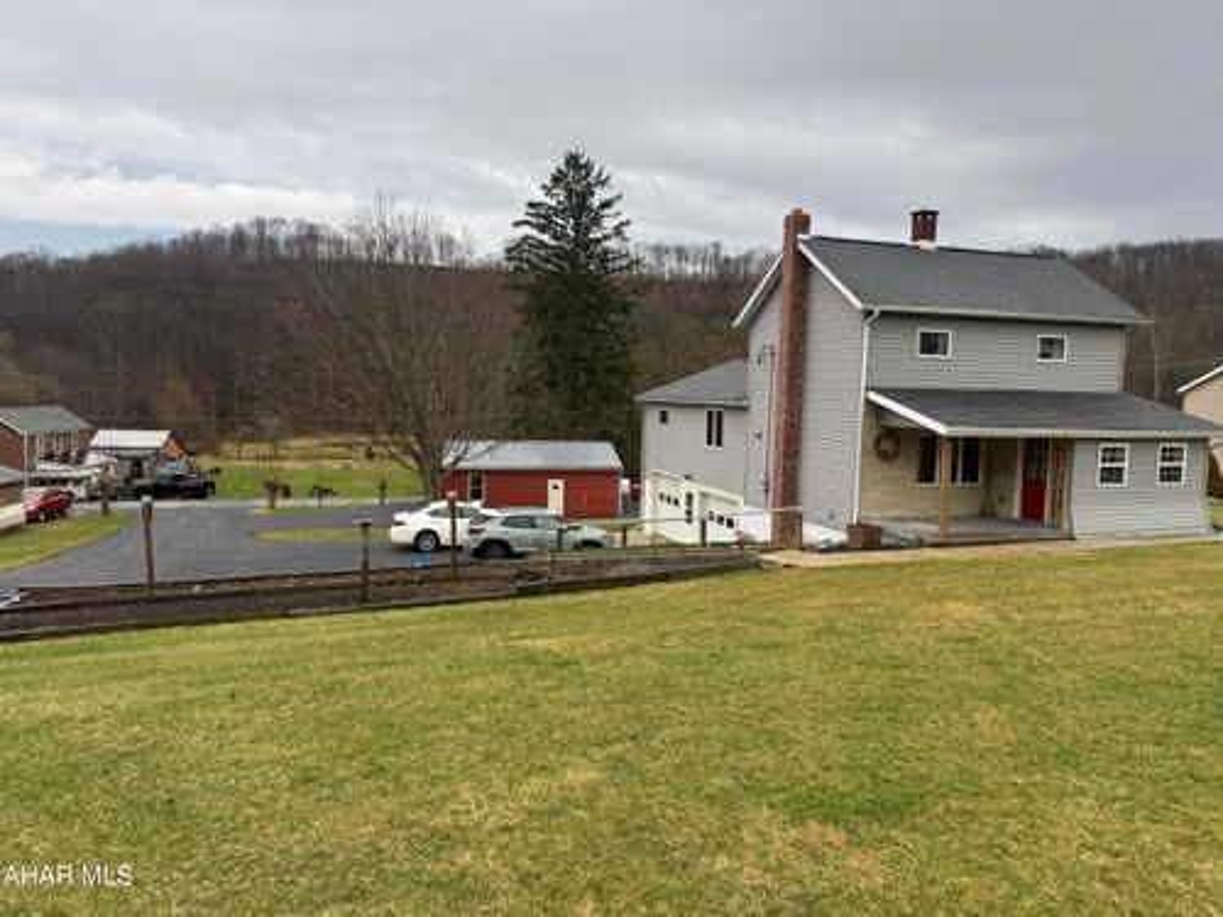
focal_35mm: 24
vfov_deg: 56.8
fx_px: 848
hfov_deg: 71.6
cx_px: 612
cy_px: 458
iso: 80
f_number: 1.78
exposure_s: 1/604
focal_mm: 6.76
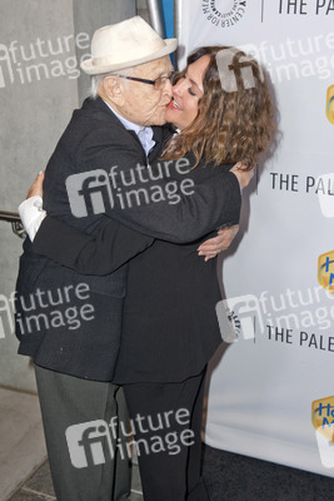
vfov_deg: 41.1
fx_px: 667
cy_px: 250
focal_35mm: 48
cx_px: 167
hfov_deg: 28.1
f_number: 4.5
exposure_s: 1/400
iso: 500
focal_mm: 48
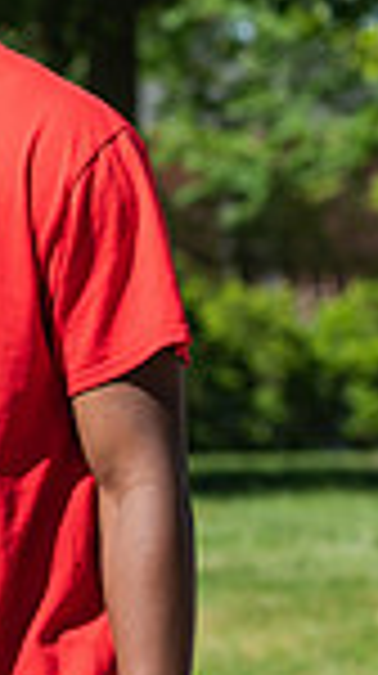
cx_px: -284
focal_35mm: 348
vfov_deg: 6.2
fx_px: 6222
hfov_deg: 3.5
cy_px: 173
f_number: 4.5
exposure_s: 1/500
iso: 100
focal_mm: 86
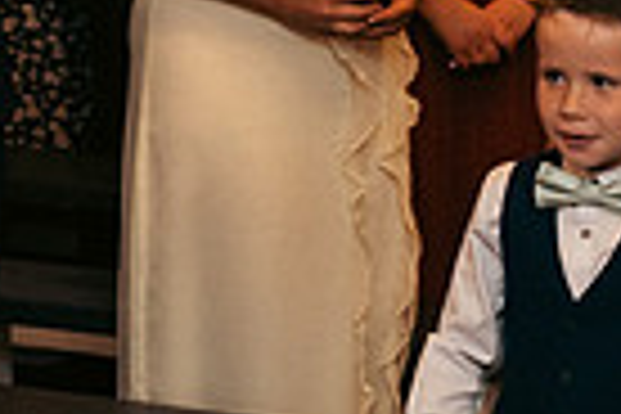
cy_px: 241
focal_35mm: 218
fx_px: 3760
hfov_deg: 9.4
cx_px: 549
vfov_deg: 6.3
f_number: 3.5
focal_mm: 52
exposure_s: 1/160
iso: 2500
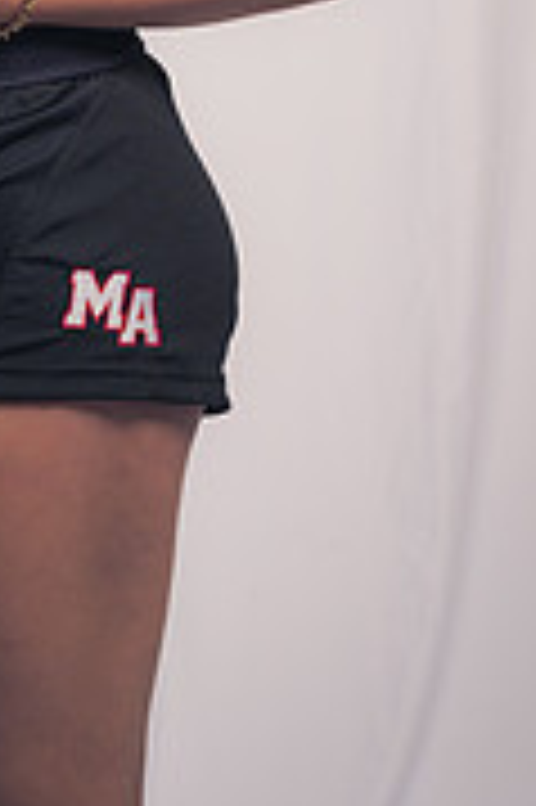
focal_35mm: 156
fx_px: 3490
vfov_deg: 12.9
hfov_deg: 8.7
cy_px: -113
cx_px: -77
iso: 100
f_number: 8
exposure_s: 1/125
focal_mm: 62
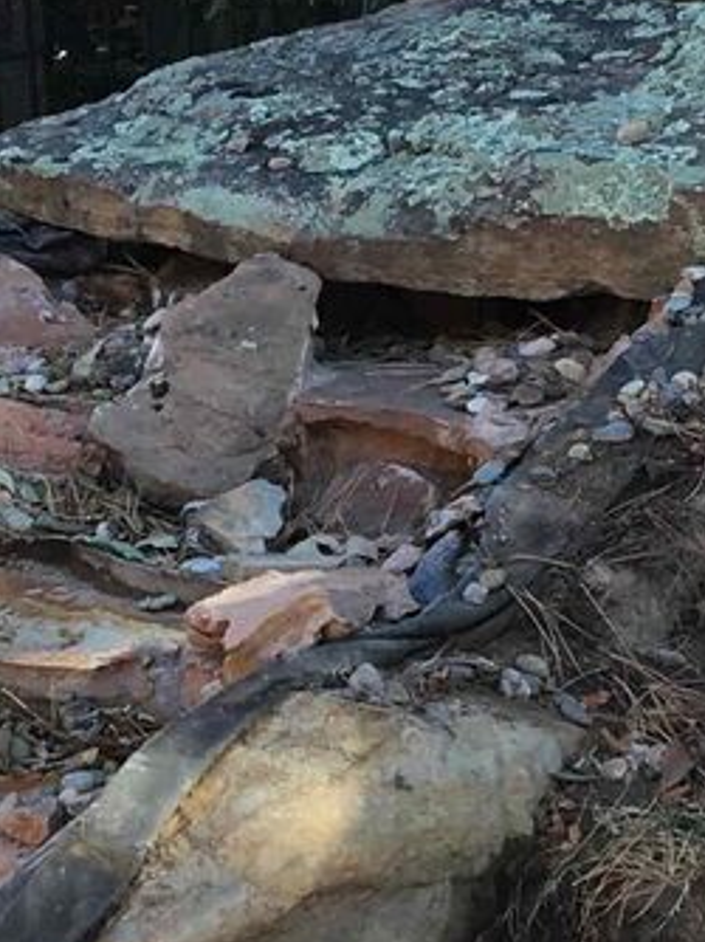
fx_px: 3779
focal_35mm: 139
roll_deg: +2.6
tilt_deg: -15.7
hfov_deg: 10.7
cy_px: 479
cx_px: 336
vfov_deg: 14.2
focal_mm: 4.15
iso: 32
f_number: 2.2
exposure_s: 1/120
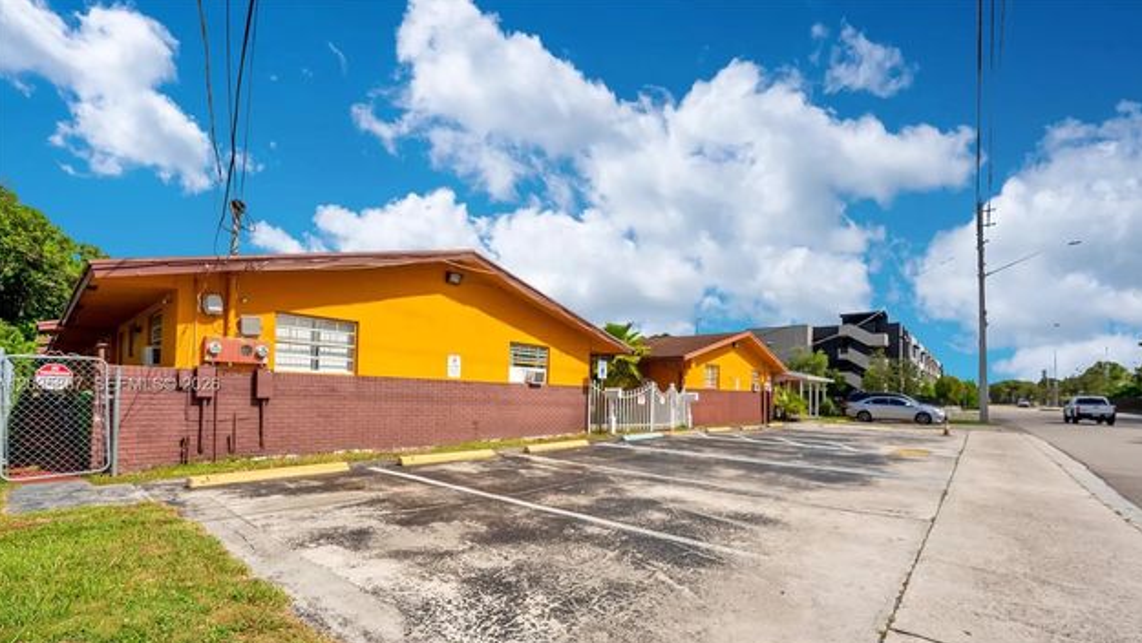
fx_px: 454
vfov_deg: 69.9
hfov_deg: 103.0
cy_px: 385
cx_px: 577
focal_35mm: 15
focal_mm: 14
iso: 100
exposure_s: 1/1600
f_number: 5
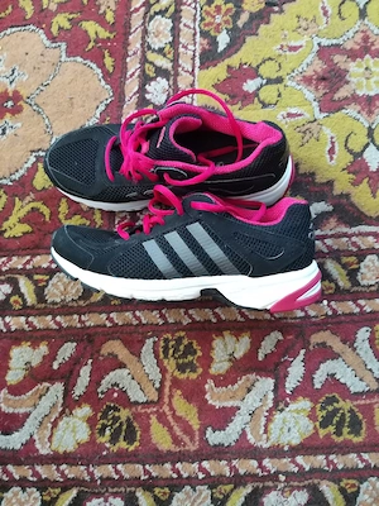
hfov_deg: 51.4
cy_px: 253
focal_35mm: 27
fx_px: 394
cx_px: 190
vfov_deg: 65.3
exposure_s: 1/25
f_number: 1.7
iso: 640
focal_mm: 3.93
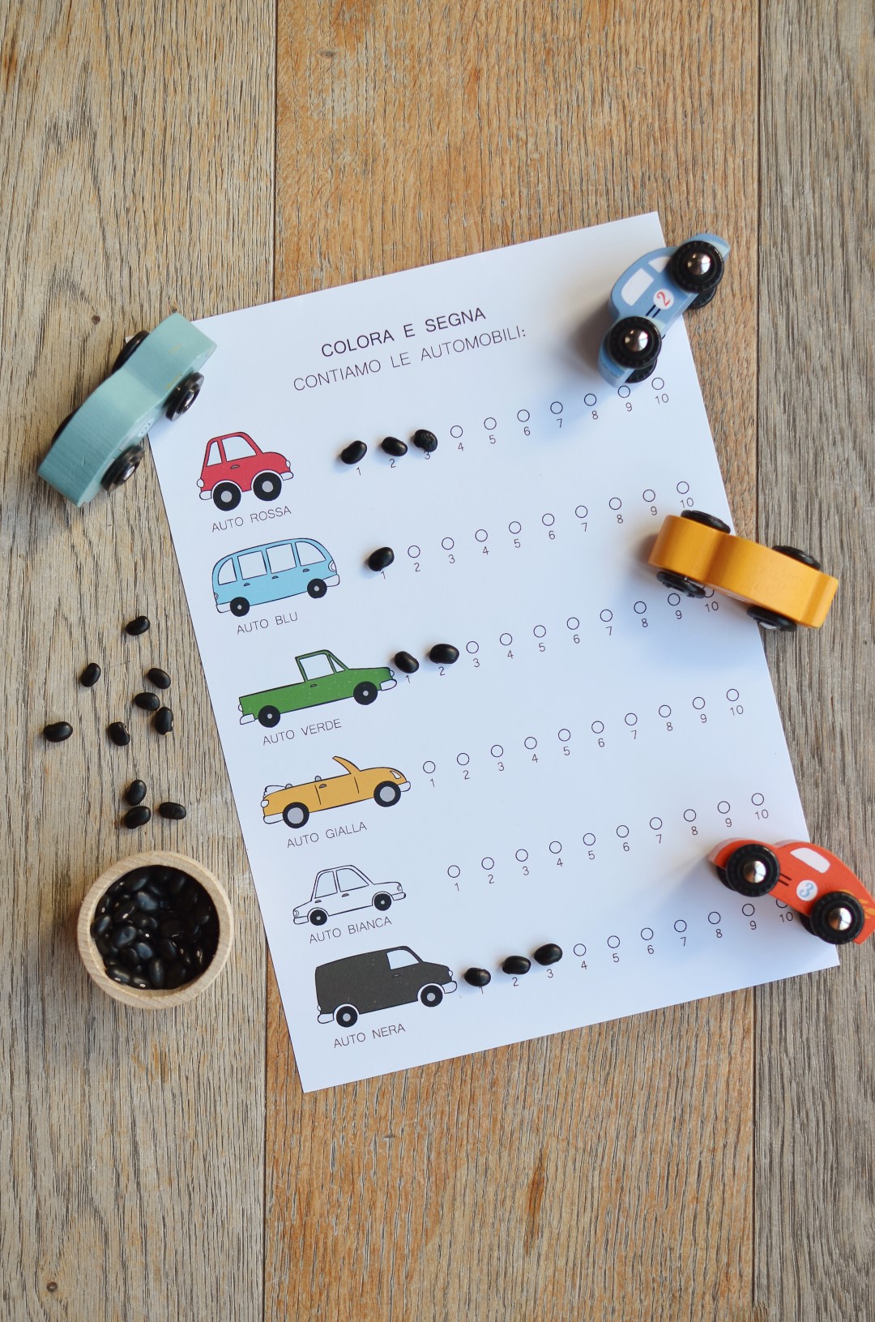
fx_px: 1923
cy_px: 661
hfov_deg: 25.6
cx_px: 438
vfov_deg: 37.9
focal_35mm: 52
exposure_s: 1/100
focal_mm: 35
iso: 100
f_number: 2.5
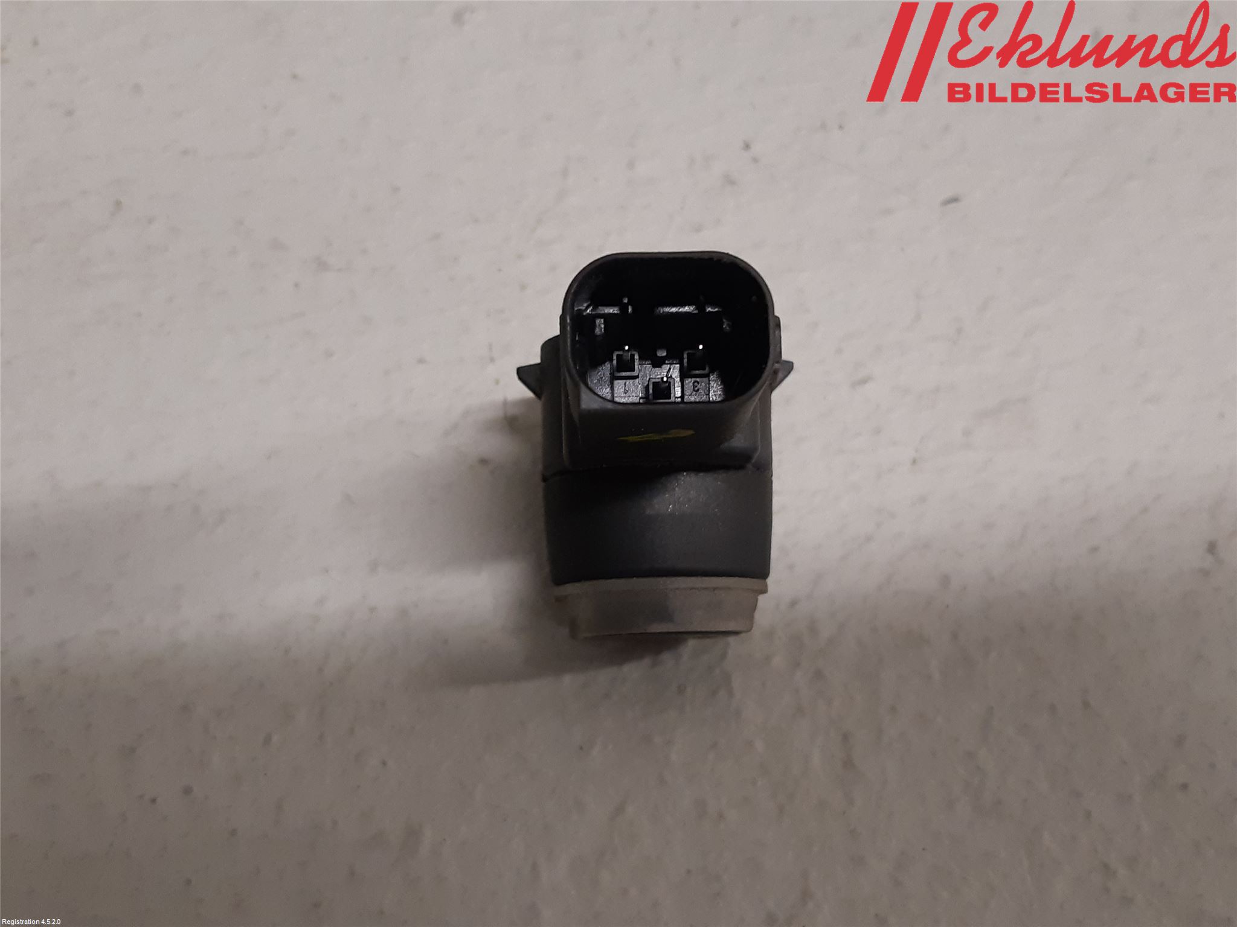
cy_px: 464
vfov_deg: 53.1
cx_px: 618
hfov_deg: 67.3
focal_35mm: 26
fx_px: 929
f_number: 1.7
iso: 160
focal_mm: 3.93
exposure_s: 1/50
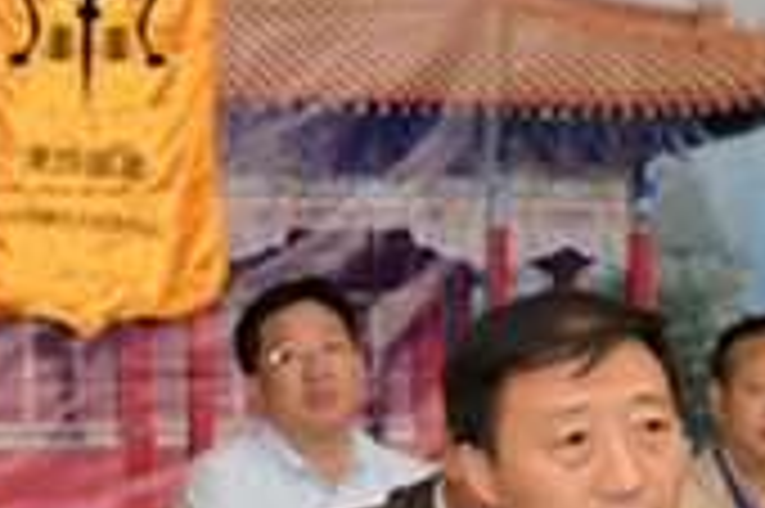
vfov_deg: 5.8
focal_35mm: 233
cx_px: -364
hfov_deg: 8.6
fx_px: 4946
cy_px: 665
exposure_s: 1/80
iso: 720
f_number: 7.1
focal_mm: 66
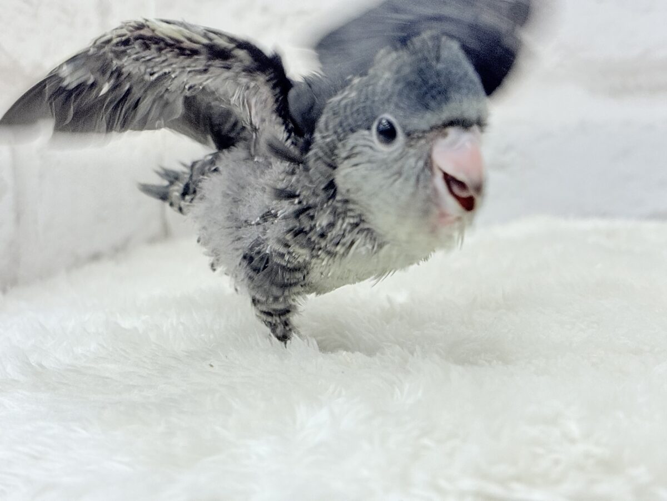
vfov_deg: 28.0
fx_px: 1002
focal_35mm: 52
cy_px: 250
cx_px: 334
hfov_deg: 36.8
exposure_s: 1/100
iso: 64
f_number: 1.6
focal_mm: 5.96
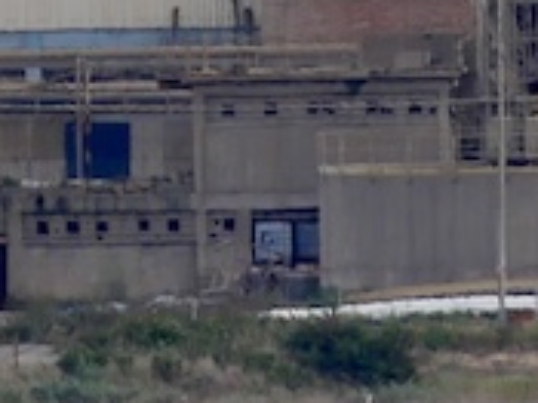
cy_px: -909
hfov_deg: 0.4
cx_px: -646
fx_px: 85313
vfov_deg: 0.3
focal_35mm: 5493
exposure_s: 1/320
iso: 200
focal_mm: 400
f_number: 9
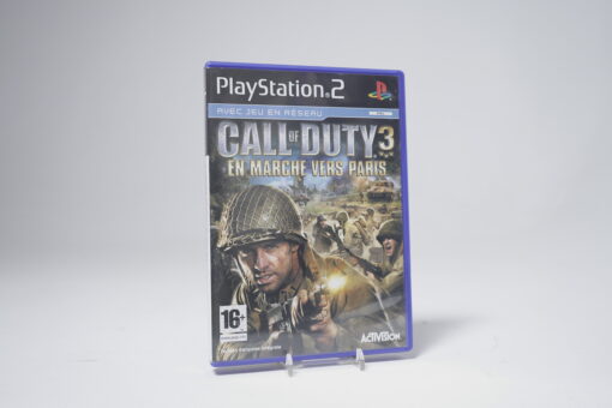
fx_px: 578
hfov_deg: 55.8
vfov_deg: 38.9
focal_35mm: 34
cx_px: 306
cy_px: 204
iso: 125
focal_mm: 34
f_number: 5.6
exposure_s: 1/3
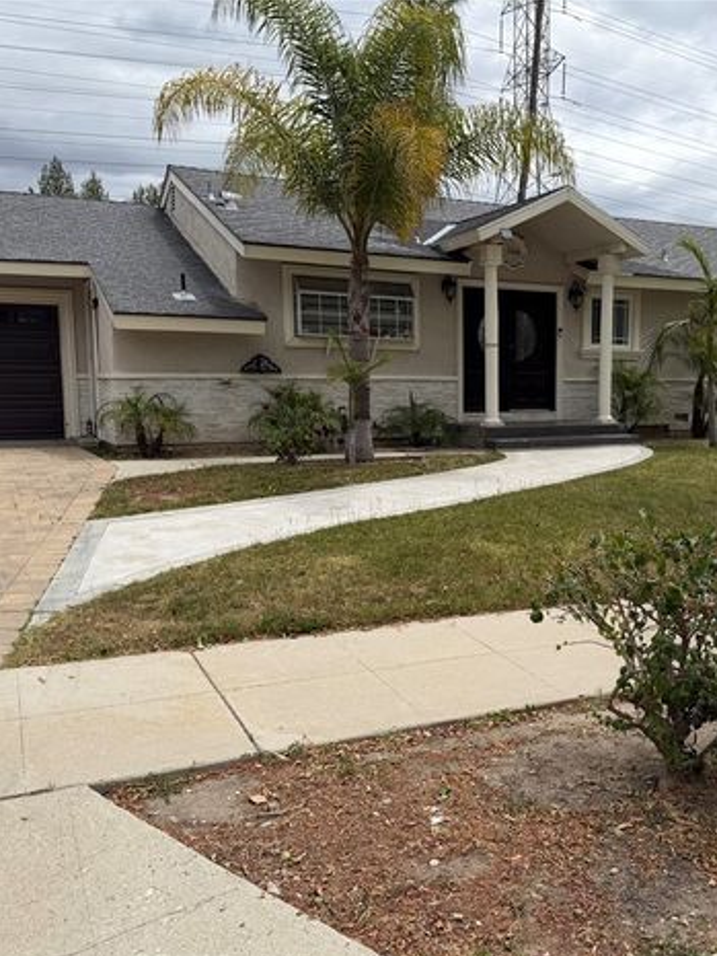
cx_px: 524
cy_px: 491
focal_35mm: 33
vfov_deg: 55.3
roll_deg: -0.1
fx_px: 911
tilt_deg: -7.3
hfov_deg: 41.9
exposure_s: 1/6173
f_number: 1.78
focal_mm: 6.76
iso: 80
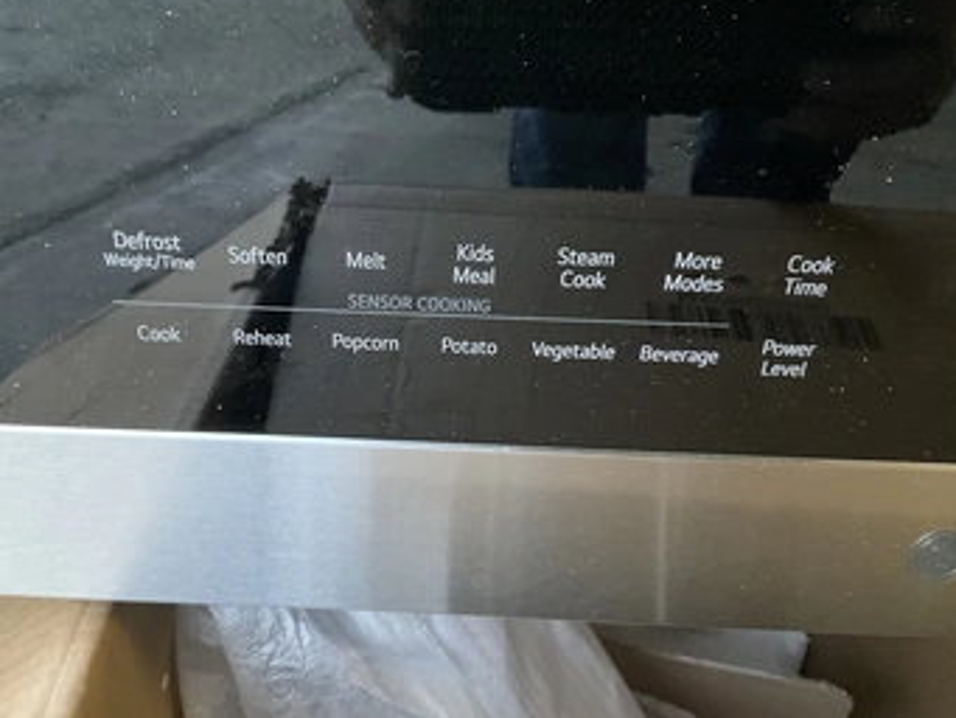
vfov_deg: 41.8
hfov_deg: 53.7
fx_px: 939
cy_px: 381
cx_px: 404
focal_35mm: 34
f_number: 1.8
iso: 500
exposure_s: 1/30
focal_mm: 3
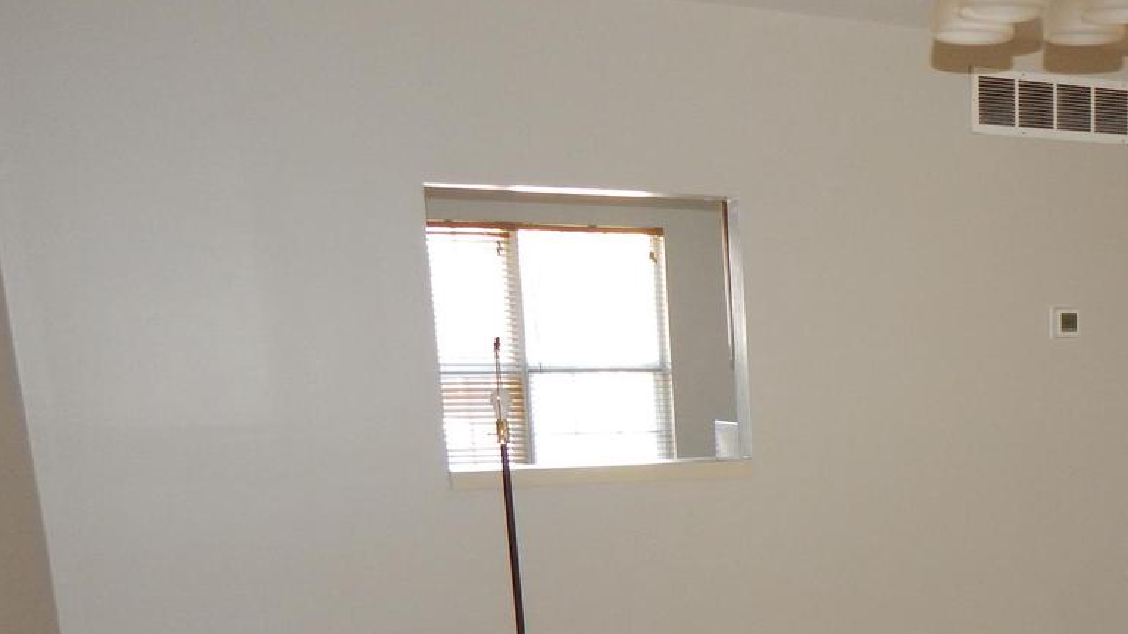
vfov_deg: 24.8
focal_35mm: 45
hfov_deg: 42.6
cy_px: 684
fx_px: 1346
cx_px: 963
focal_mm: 4
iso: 200
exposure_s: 1/30
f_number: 3
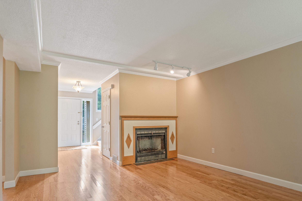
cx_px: 161
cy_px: 117
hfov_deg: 79.4
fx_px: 182
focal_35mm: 22
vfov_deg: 57.7
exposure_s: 1/8
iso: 400
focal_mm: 16.5
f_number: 8
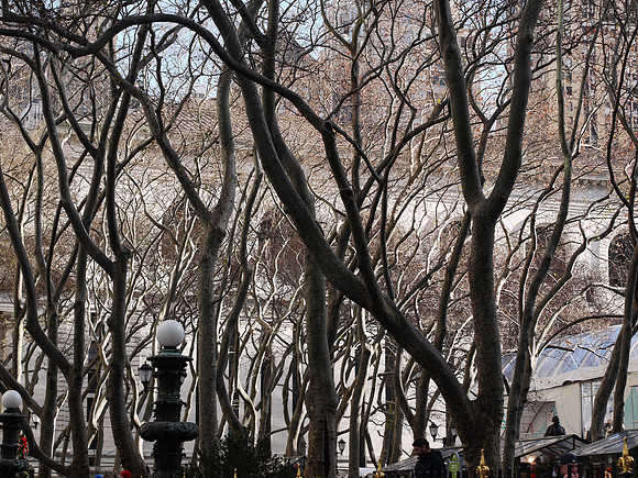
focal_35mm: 90
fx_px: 1659
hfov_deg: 21.8
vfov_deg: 16.4
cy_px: 239
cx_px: 319
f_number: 5.6
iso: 100
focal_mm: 45
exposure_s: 1/160
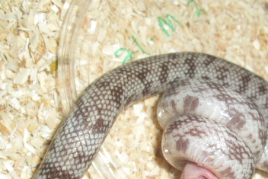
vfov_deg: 19.5
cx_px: 176
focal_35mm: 68
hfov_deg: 29.5
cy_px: 175
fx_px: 506
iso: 100
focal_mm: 6.3
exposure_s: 1/60
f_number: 3.1
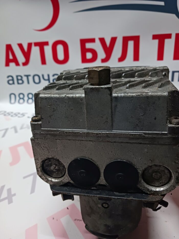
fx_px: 186
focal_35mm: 27
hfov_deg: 51.4
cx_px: 90
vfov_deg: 65.3
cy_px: 120
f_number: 1.8
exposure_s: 1/25
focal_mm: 4
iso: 500
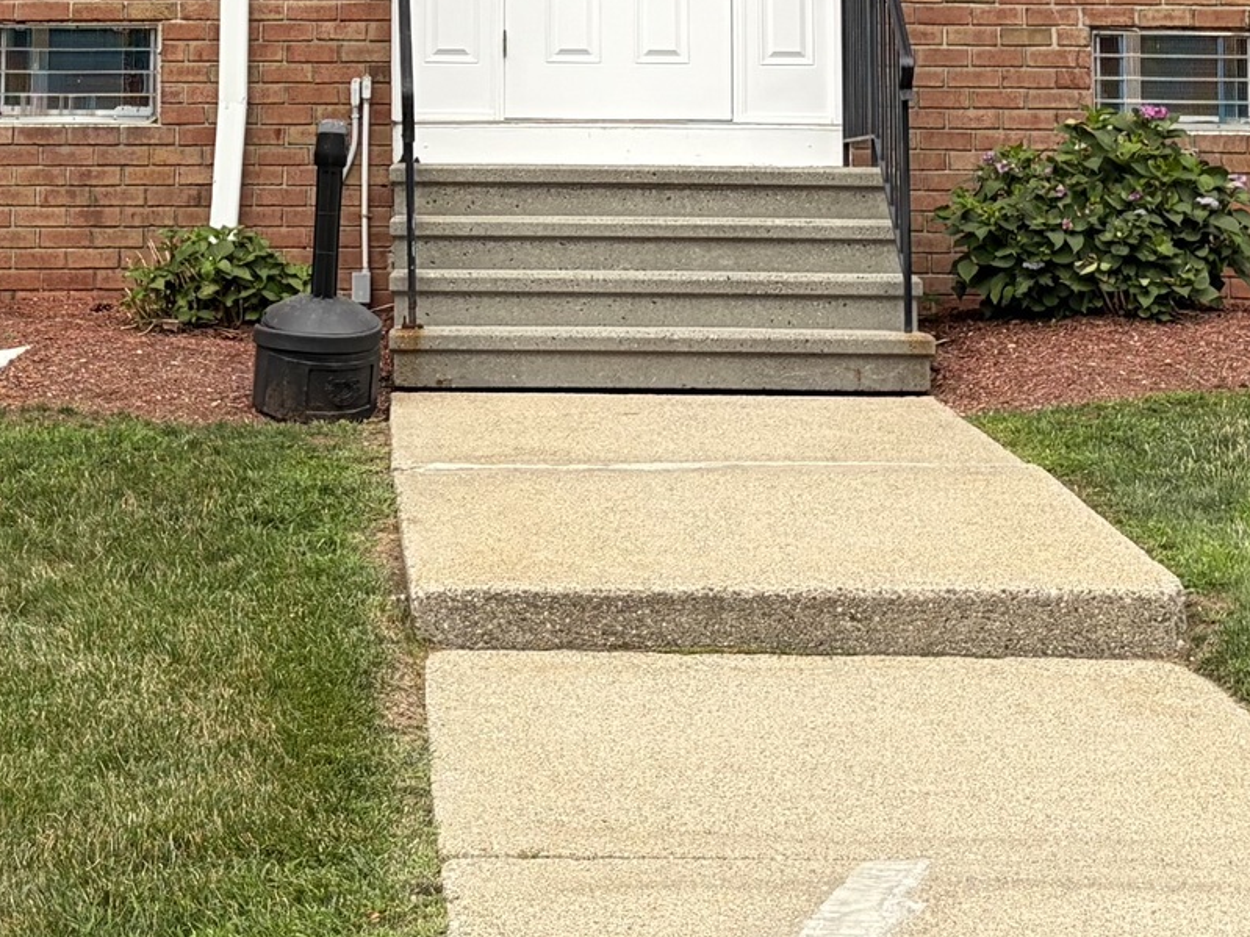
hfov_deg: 19.6
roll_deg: +0.5
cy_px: -224
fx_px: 3611
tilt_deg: +7.1
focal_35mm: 100
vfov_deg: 14.3
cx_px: 404
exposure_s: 1/1217
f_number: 1.6
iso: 50
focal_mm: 5.96
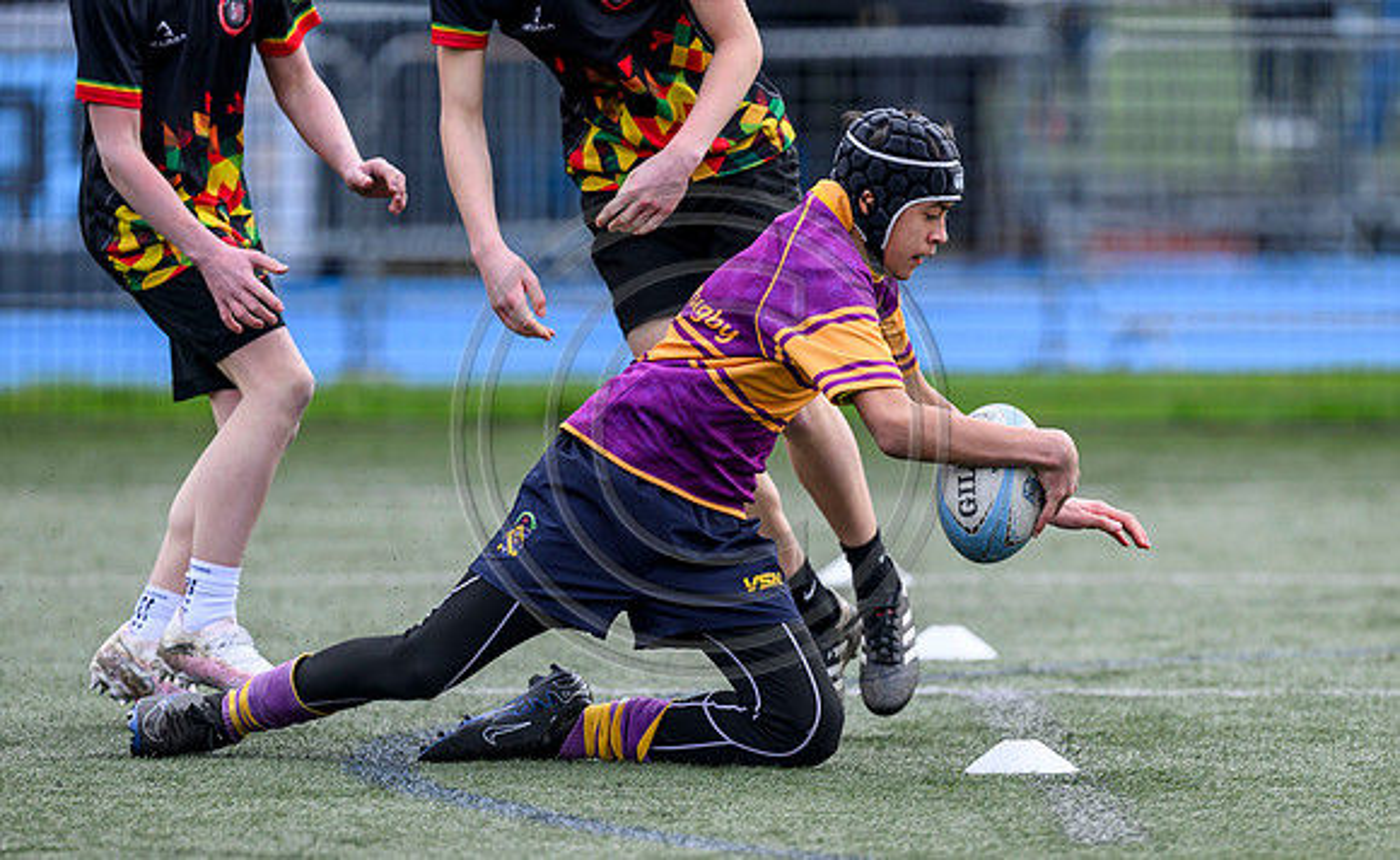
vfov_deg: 2.4
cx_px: 747
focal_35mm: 547
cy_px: 478
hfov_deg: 3.9
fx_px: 20765
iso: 500
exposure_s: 1/1600
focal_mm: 400
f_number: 3.5
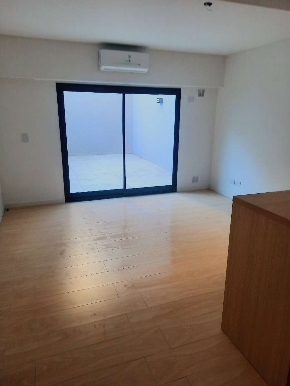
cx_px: 145
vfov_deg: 69.4
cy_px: 193
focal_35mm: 25
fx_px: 279
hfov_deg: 54.9
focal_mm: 4.6
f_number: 2
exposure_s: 1/50
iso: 125
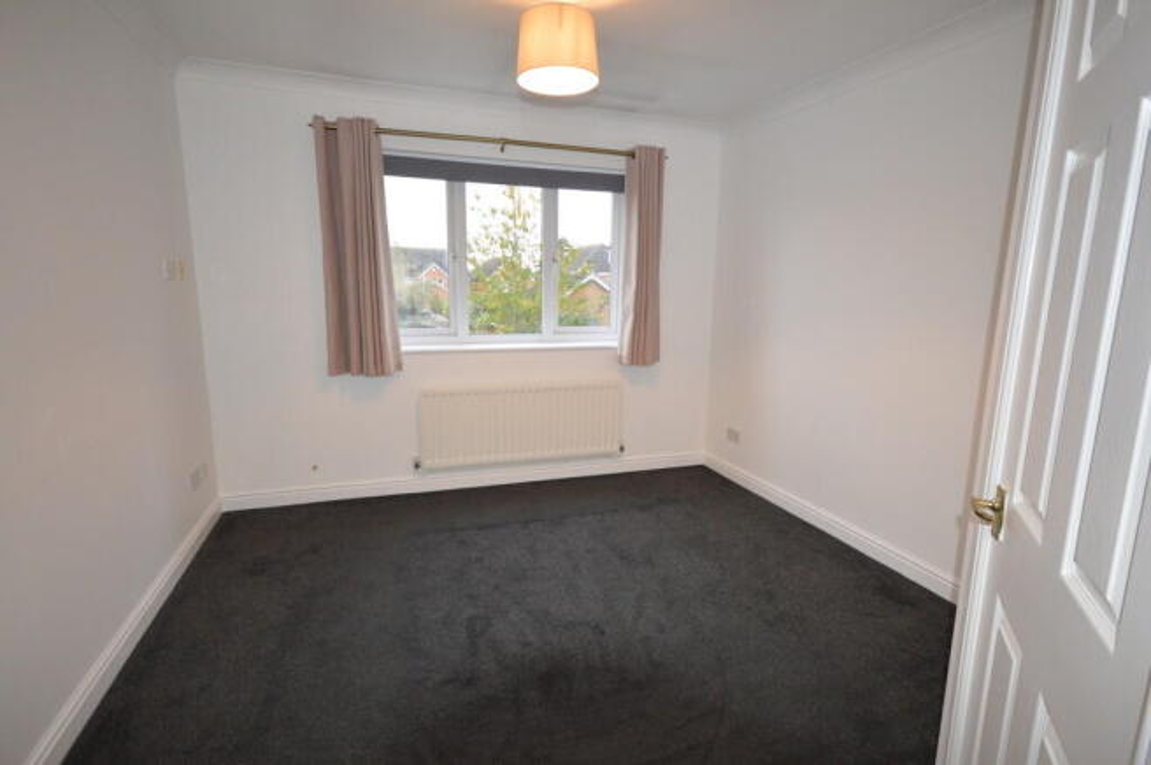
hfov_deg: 90.1
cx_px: 576
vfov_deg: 67.3
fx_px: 575
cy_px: 382
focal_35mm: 18
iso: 1100
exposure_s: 1/60
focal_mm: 12
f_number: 4.5
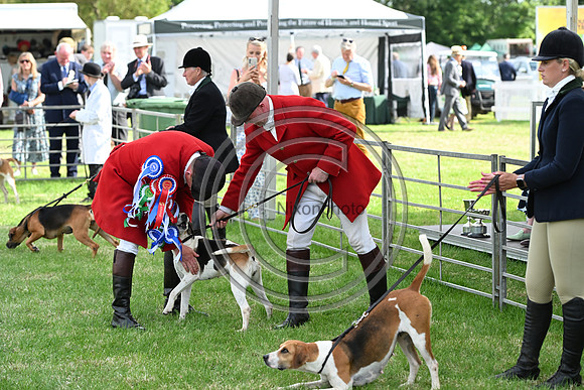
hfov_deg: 19.5
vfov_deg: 13.0
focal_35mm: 105
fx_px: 1704
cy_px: 195
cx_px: 292
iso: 640
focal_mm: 105
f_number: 4.5
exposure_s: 1/1000
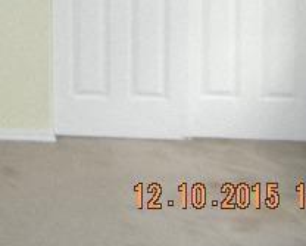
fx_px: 816
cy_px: -84
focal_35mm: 90
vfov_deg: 16.1
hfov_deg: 20.1
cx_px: -47
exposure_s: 1/30
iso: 200
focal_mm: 5.4
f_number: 3.5
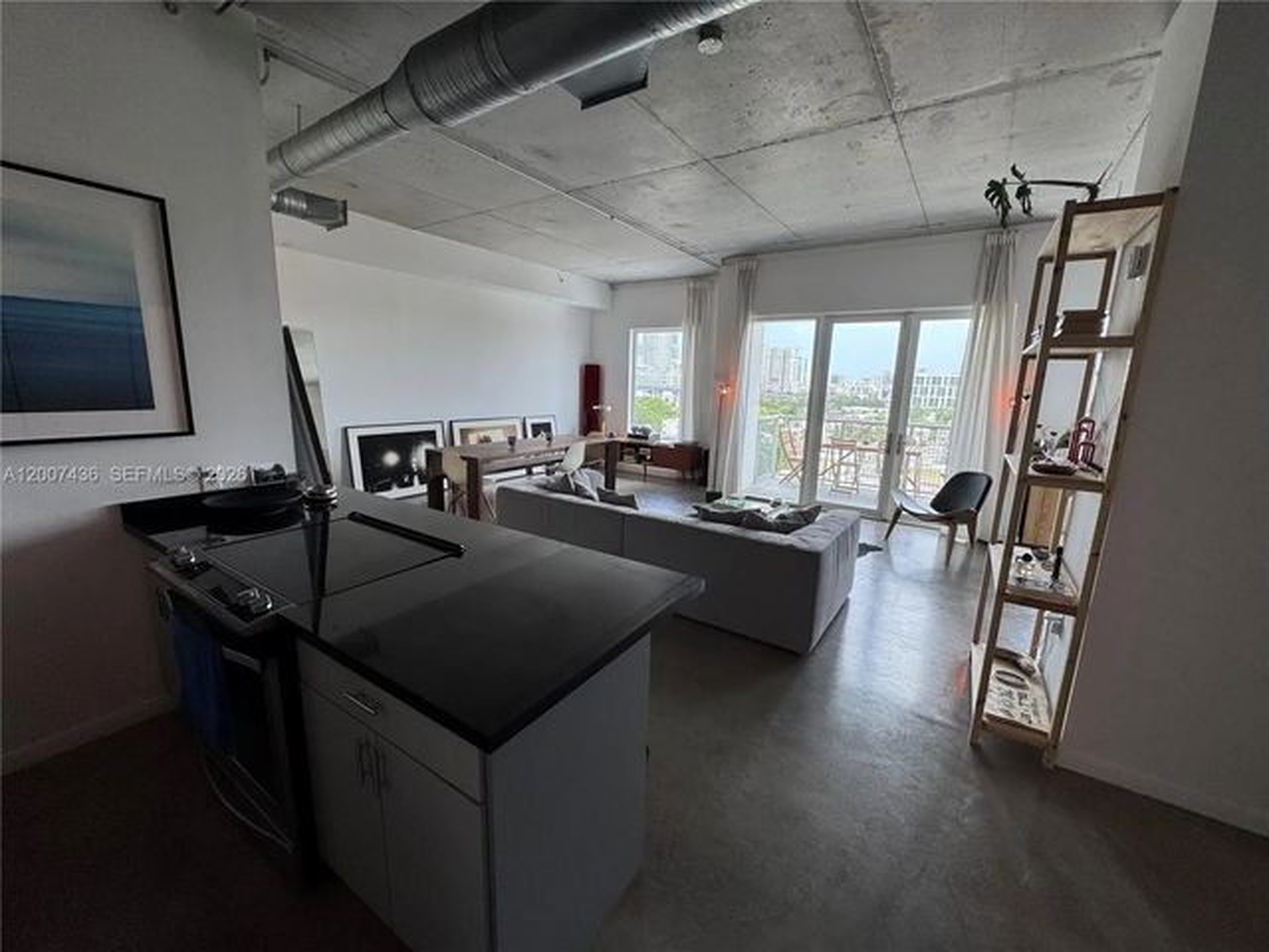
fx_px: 513
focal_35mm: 14
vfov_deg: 85.7
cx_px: 634
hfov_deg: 102.1
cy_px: 476
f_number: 2.2
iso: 64
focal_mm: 2.22
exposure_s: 1/120
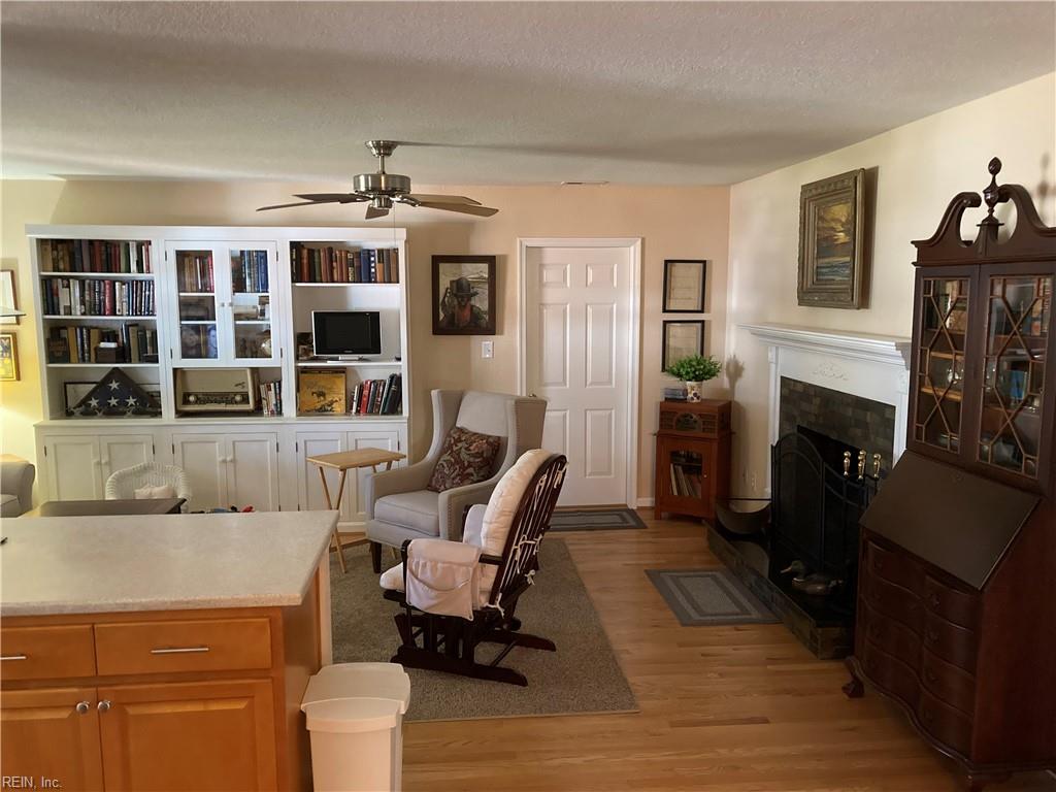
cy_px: 396
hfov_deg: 63.4
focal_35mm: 28
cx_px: 528
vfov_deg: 49.7
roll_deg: -0.5
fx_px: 854
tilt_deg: -7.6
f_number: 1.8
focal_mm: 3.99
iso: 500
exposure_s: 1/30
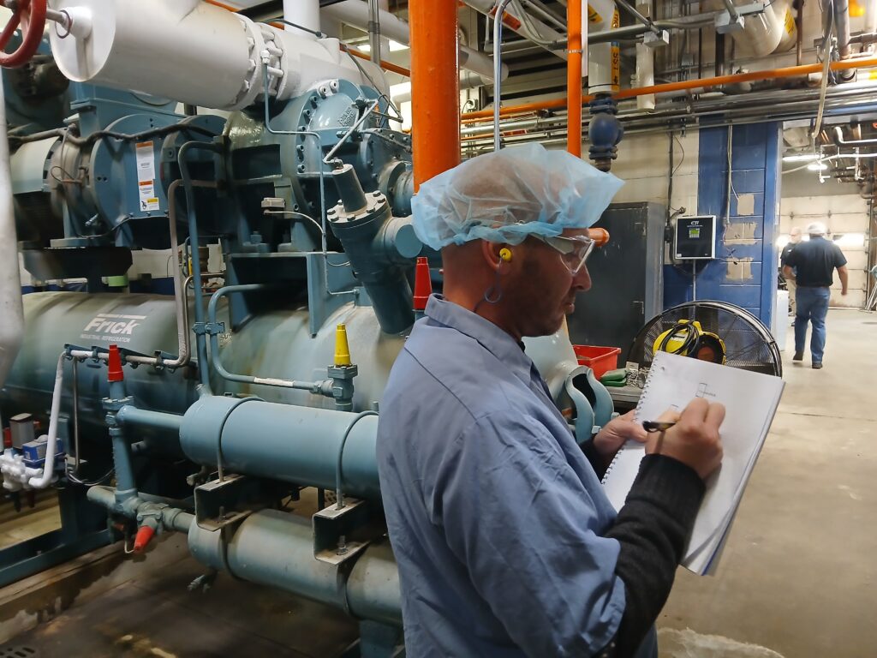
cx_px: 438
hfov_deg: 67.3
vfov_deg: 53.1
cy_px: 329
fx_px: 659
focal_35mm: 26
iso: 320
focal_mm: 3.98
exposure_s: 1/24
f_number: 1.8
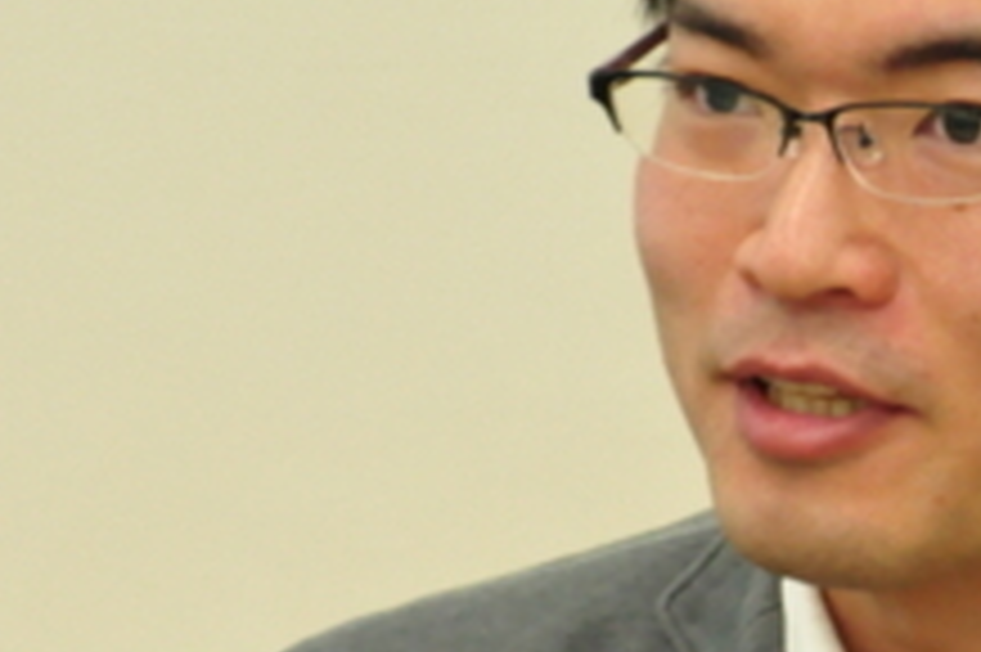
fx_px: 23194
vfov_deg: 1.6
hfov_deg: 2.4
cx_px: 1030
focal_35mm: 852
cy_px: 627
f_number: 6
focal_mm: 155
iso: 1600
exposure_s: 1/80
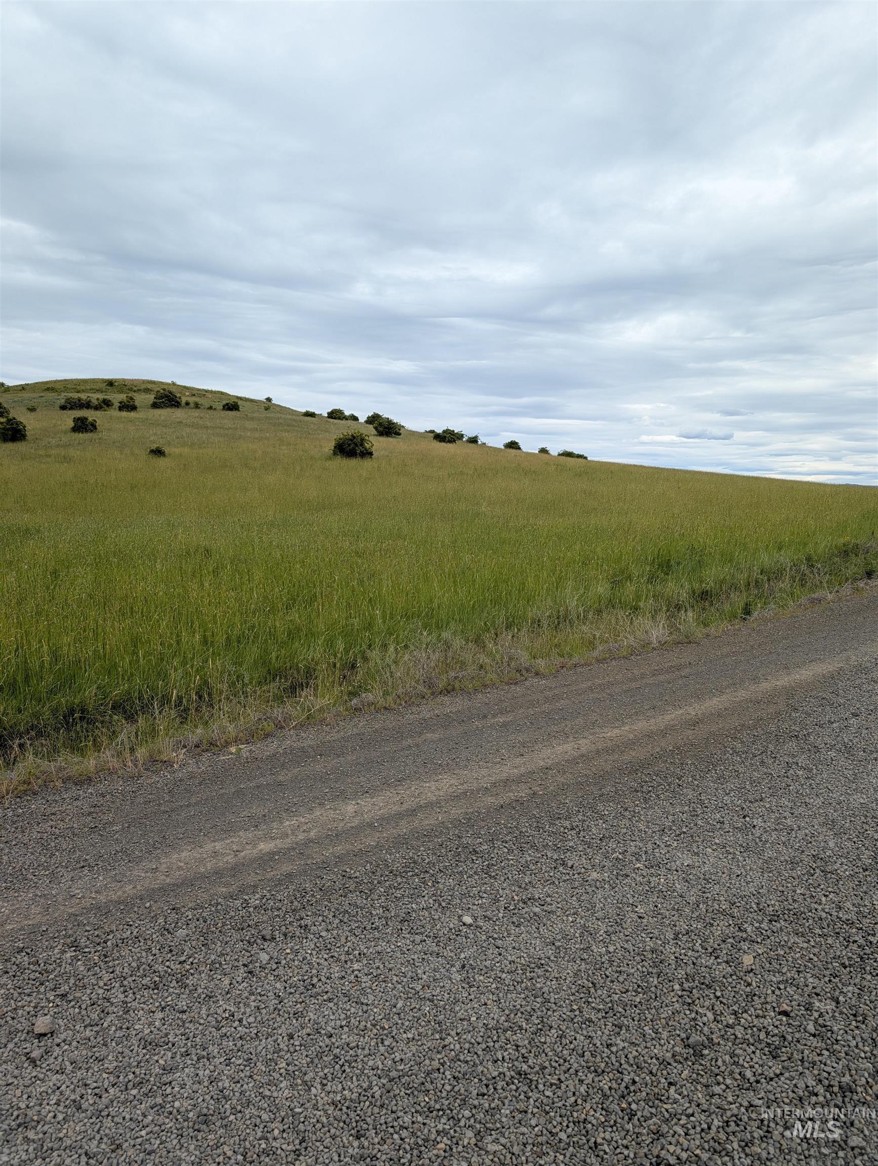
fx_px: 810
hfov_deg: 56.9
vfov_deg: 71.5
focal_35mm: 24
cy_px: 583
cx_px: 439
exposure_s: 1/1025
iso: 24
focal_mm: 6.9
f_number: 1.68
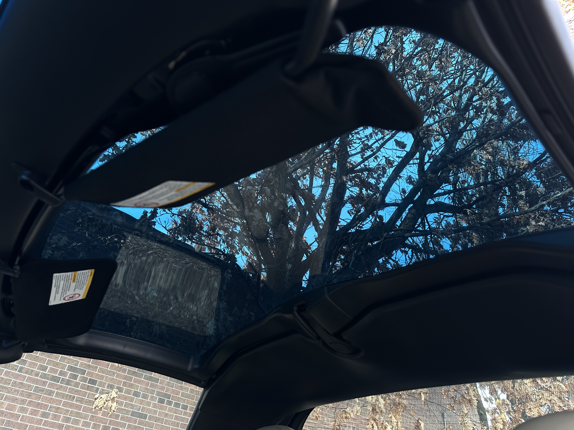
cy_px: 215
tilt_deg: +37.2
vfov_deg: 56.8
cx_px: 287
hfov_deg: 71.6
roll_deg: -6.8
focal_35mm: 24
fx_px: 398
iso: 160
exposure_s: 1/121
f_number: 1.78
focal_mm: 6.86
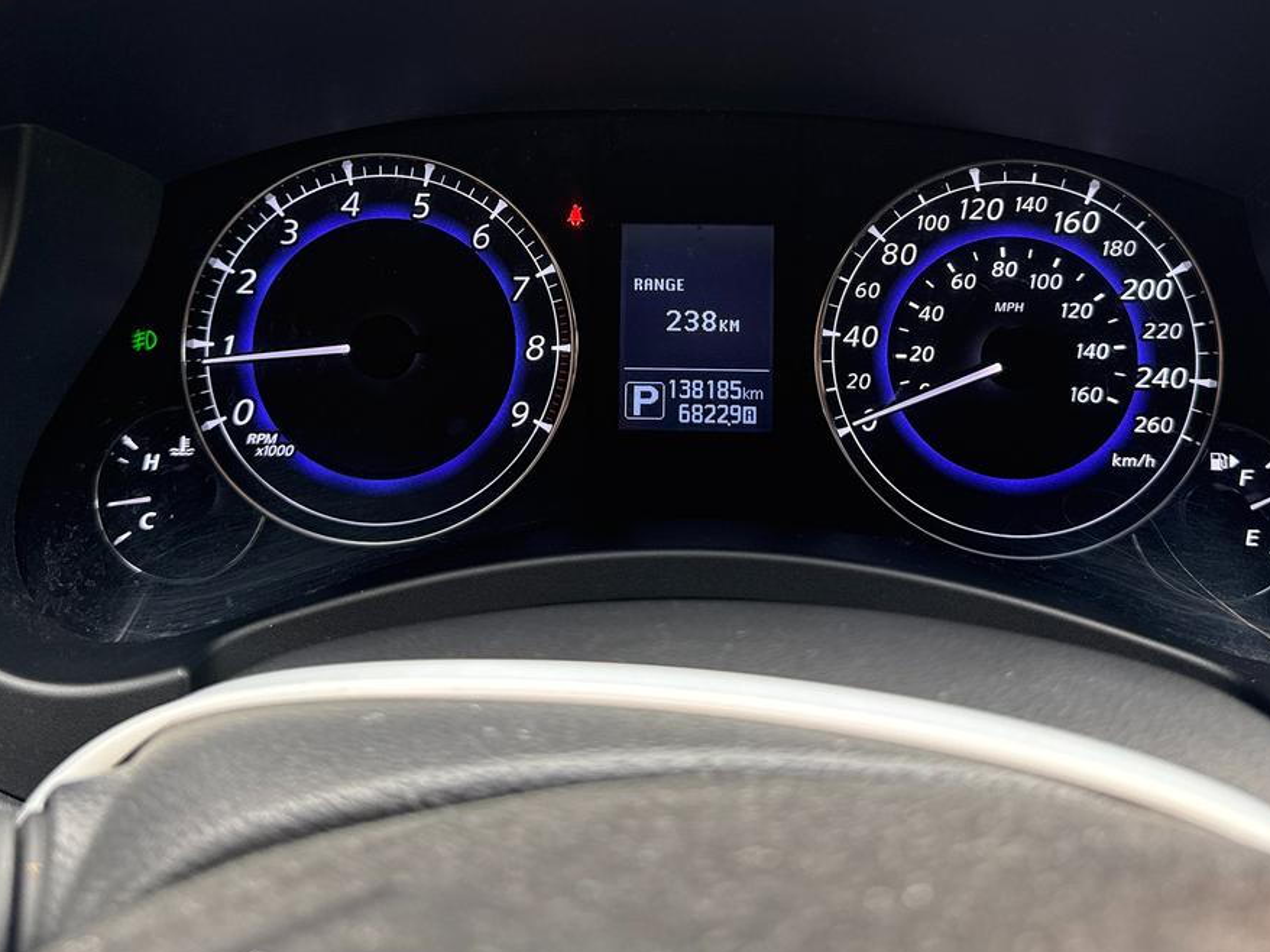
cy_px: 266
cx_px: 664
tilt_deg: -19.3
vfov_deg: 39.8
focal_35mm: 35
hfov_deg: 52.6
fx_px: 1284
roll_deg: +0.5
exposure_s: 1/83
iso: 125
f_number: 1.78
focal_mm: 6.76
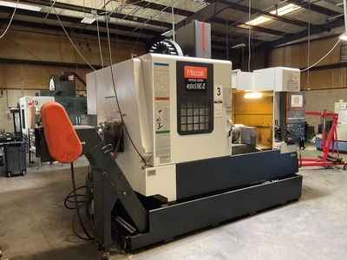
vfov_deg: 48.2
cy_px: 130
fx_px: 291
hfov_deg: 61.7
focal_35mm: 29
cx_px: 174
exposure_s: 1/30
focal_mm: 3
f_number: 1.8
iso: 320
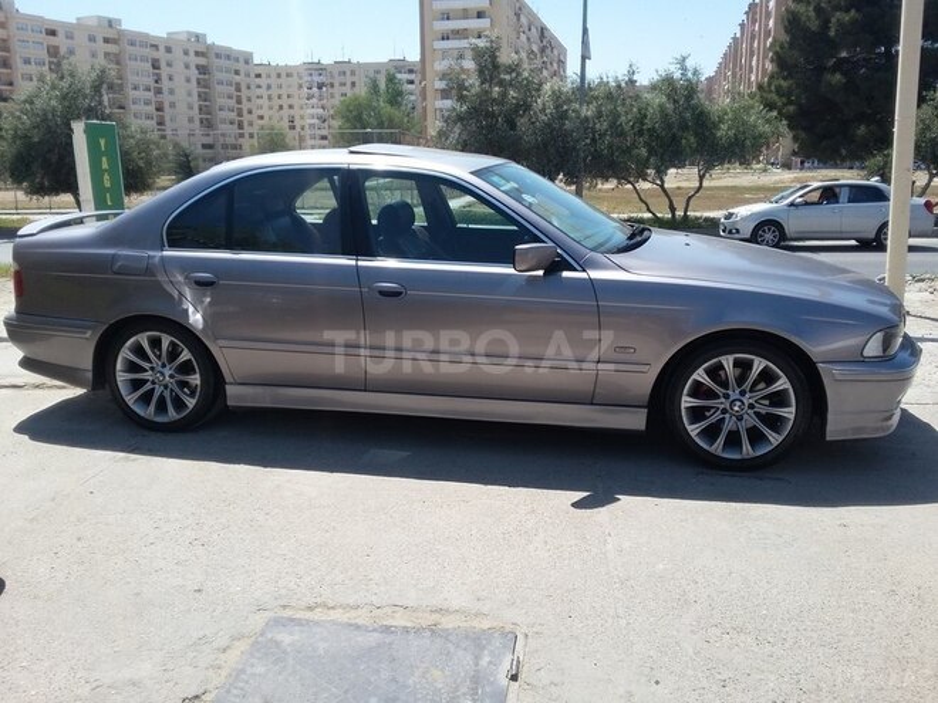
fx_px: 840
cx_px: 469
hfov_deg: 58.4
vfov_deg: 45.4
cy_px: 352
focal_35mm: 31
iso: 50
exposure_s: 1/944
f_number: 2.2
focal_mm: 3.3
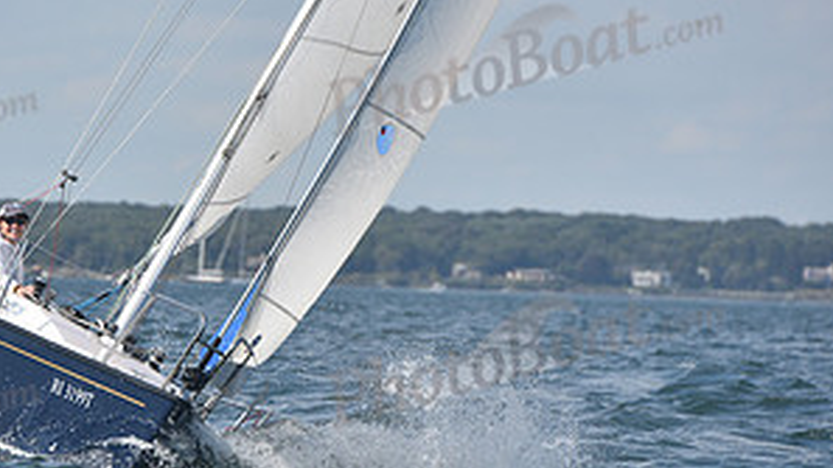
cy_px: 248
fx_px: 9033
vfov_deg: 3.0
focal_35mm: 409
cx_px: 185
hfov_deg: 5.3
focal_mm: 200
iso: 250
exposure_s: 1/1000
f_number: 5.6
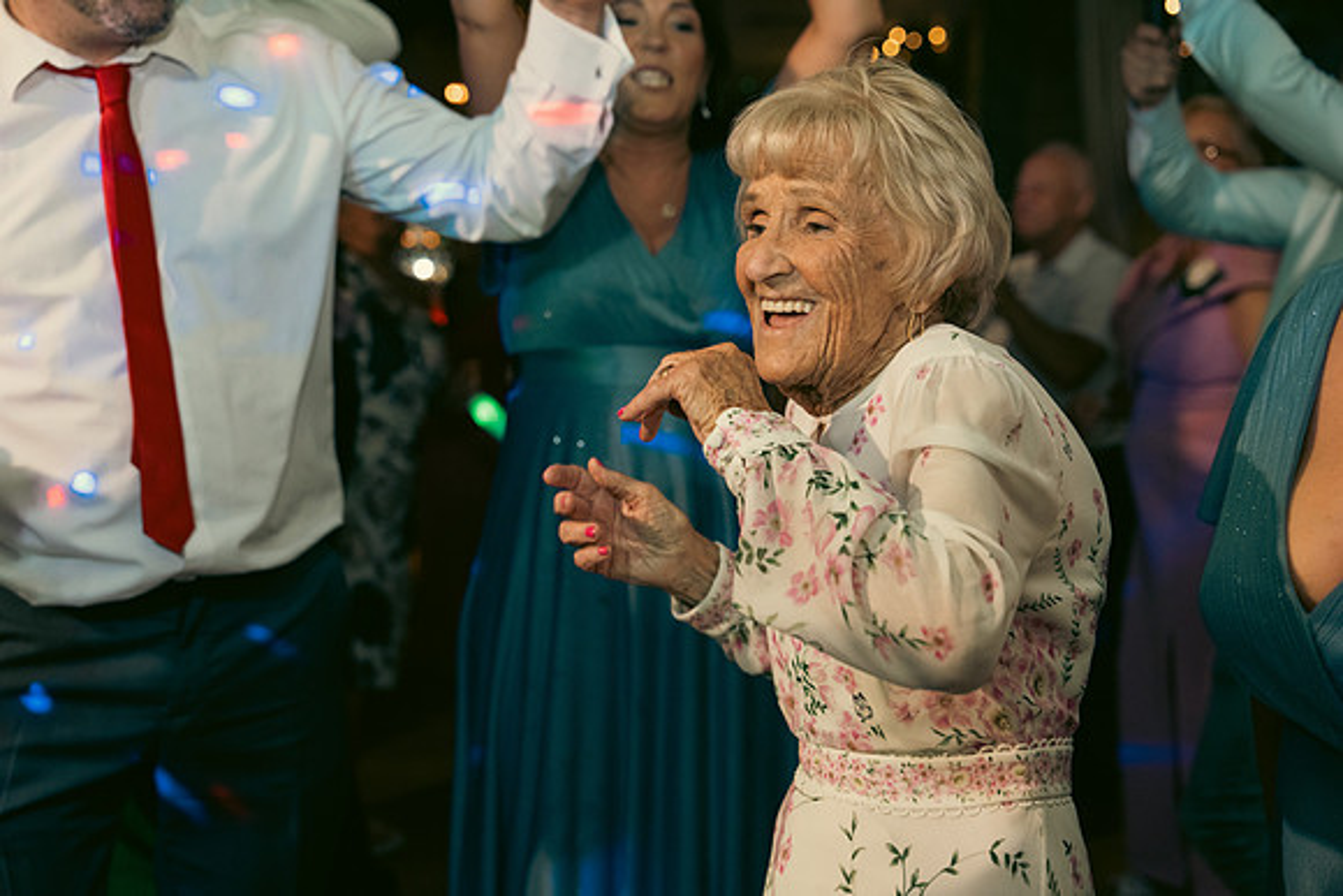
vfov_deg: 27.5
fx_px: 1828
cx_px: 672
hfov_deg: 40.3
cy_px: 448
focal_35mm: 49
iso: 2500
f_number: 3.5
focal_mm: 49
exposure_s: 1/160
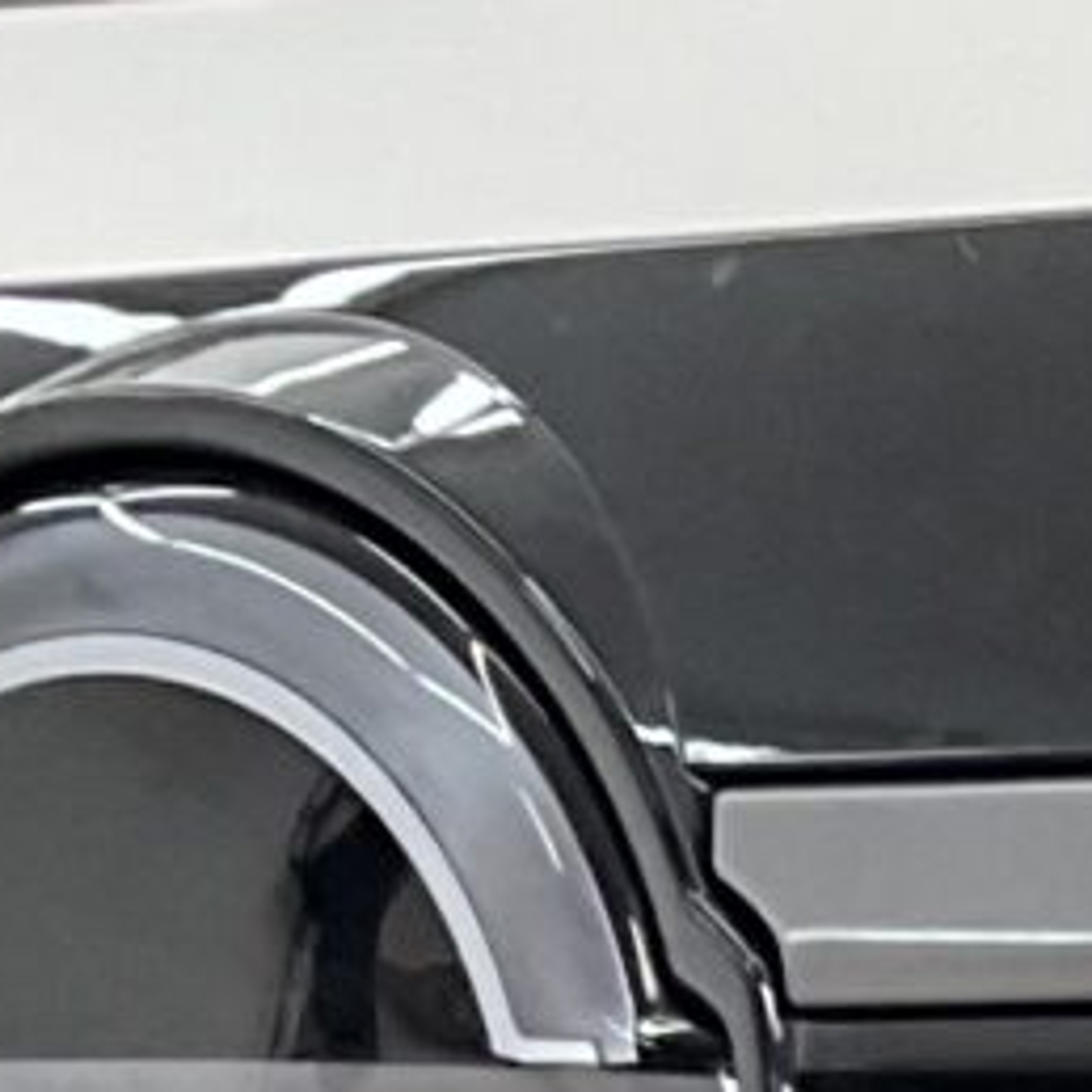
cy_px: 3407
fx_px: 9030
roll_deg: +1.7
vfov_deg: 6.3
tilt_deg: -16.1
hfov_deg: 6.3
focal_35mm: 253
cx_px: 3310
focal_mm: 3
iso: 25
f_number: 1.8
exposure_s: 1/120
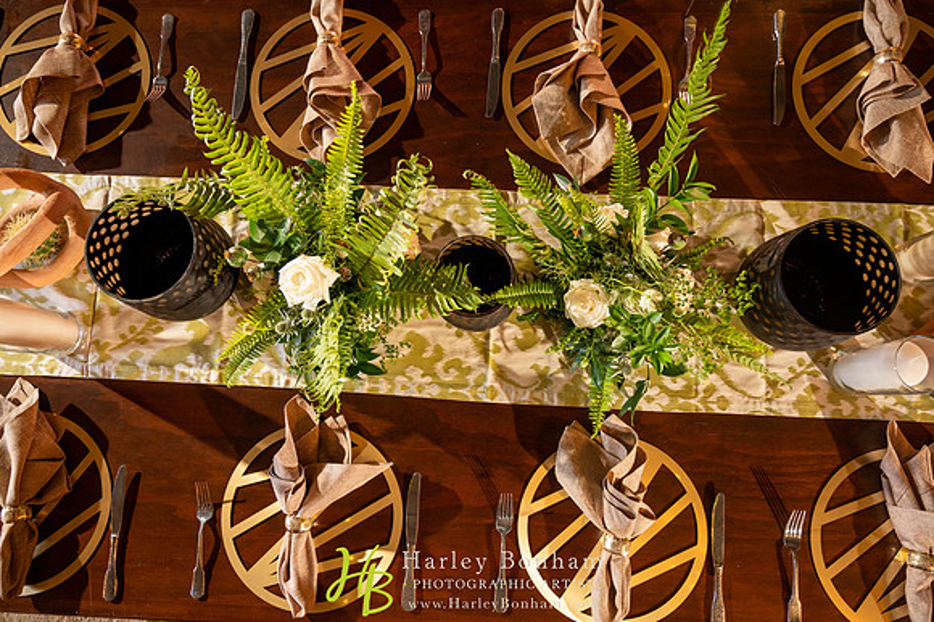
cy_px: 311
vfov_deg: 53.1
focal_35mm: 24
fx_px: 622
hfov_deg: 73.8
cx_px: 467
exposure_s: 1/30
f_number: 4
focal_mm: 24
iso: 400
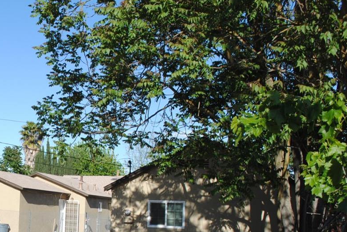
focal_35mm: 52
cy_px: 186
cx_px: 31
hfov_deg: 35.7
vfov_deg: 25.6
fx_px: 502
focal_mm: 18
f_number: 8
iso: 100
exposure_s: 1/250
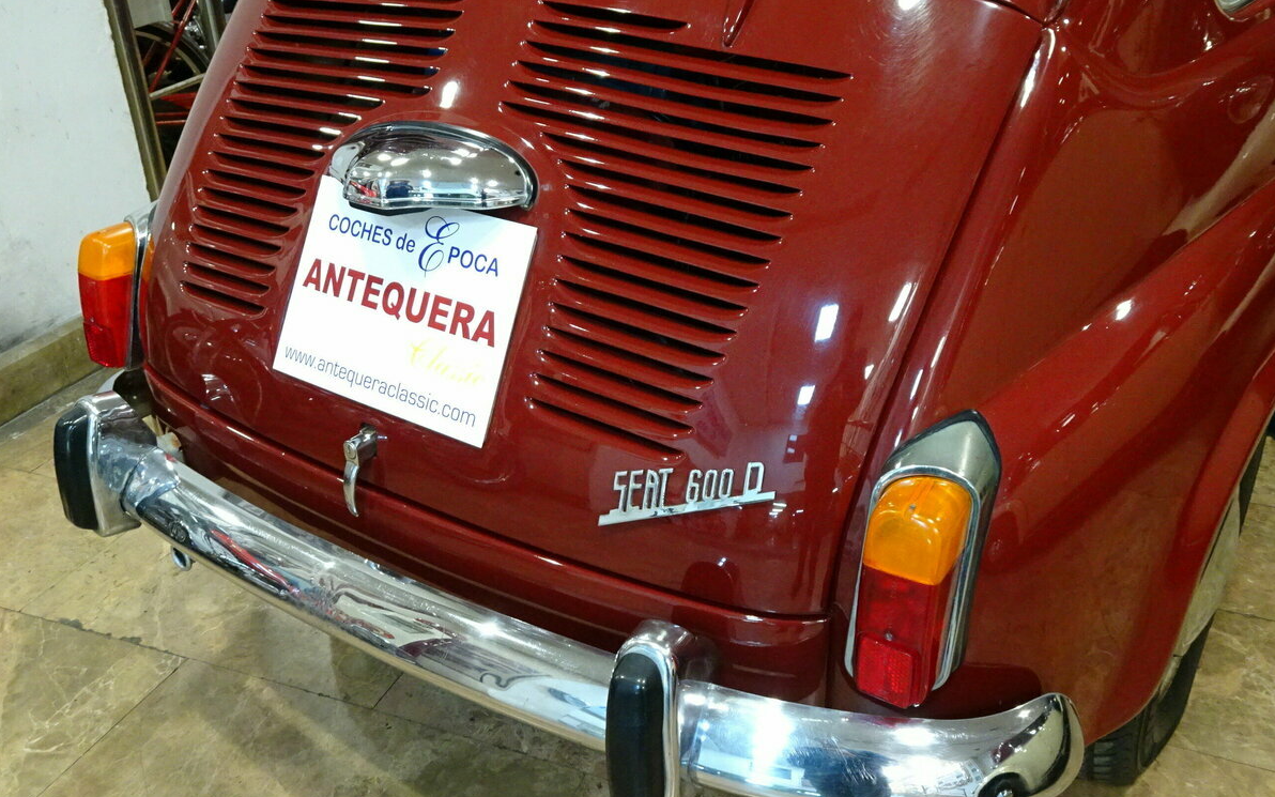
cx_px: 635
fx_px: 1112
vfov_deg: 39.3
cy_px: 342
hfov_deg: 59.7
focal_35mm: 32
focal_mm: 5.09
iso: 800
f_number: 4
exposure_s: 1/20
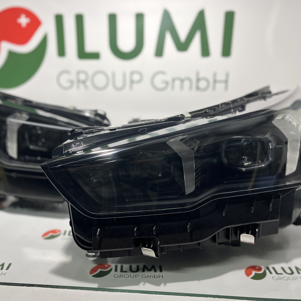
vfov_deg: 51.1
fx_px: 315
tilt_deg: -18.2
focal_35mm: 32
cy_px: 154
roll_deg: -1.0
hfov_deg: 50.9
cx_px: 130
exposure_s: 1/100
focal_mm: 5.1
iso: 50
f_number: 1.6
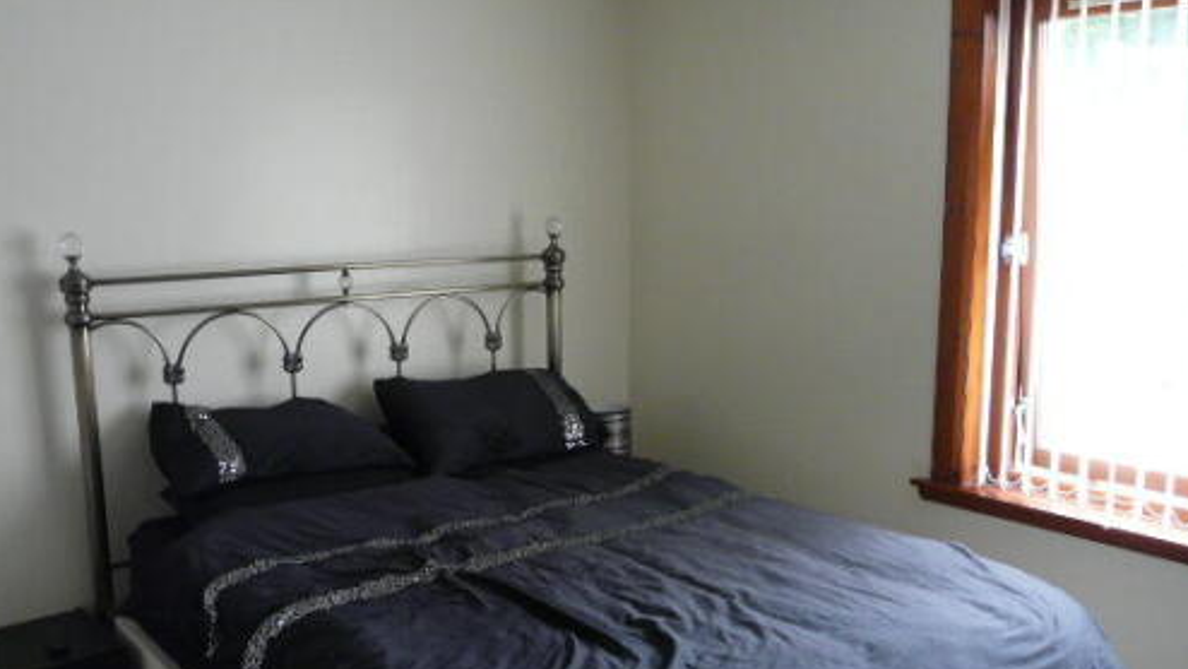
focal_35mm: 36
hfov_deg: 55.3
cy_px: 381
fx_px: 1134
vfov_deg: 32.8
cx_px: 612
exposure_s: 1/20
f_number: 2.8
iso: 200
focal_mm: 4.6
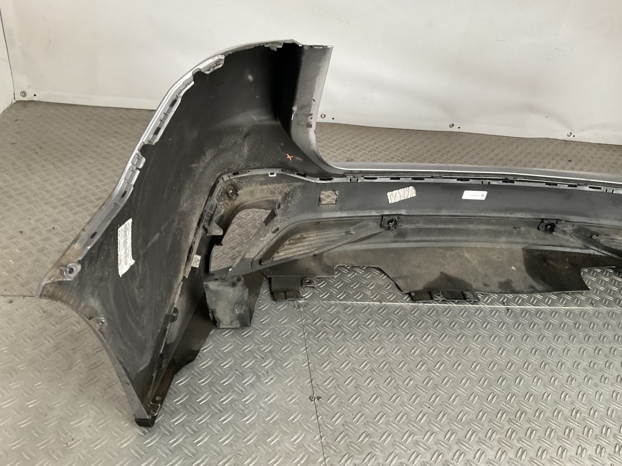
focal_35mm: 29
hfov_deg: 61.7
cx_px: 311
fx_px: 521
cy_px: 233
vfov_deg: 48.2
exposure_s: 1/50
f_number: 1.8
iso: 200
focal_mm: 3
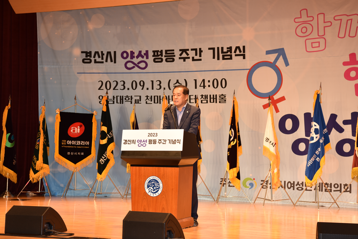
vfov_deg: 19.5
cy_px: 120
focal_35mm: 70
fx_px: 696
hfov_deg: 28.8
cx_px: 179
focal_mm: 70
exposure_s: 1/125
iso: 720
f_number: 5.6
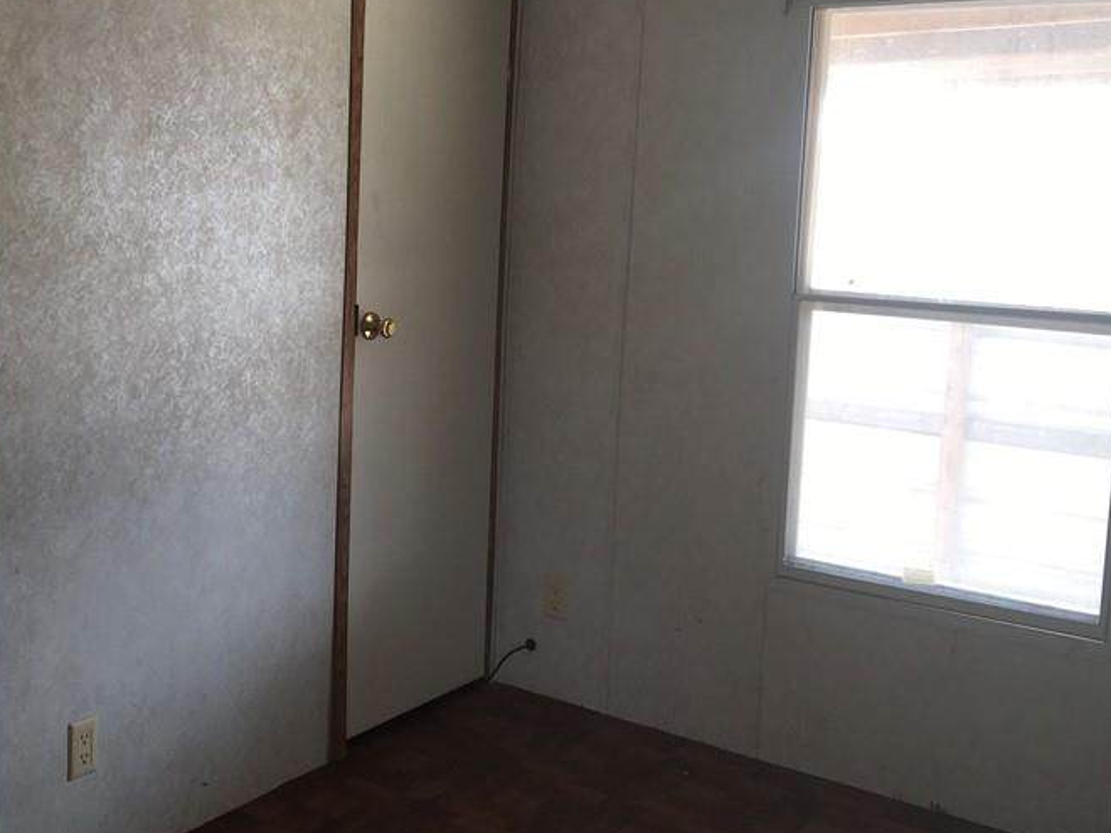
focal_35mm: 45
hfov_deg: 41.8
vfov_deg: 32.1
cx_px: 419
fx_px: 1444
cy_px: 357
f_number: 2.2
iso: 25
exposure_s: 1/40
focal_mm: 4.15
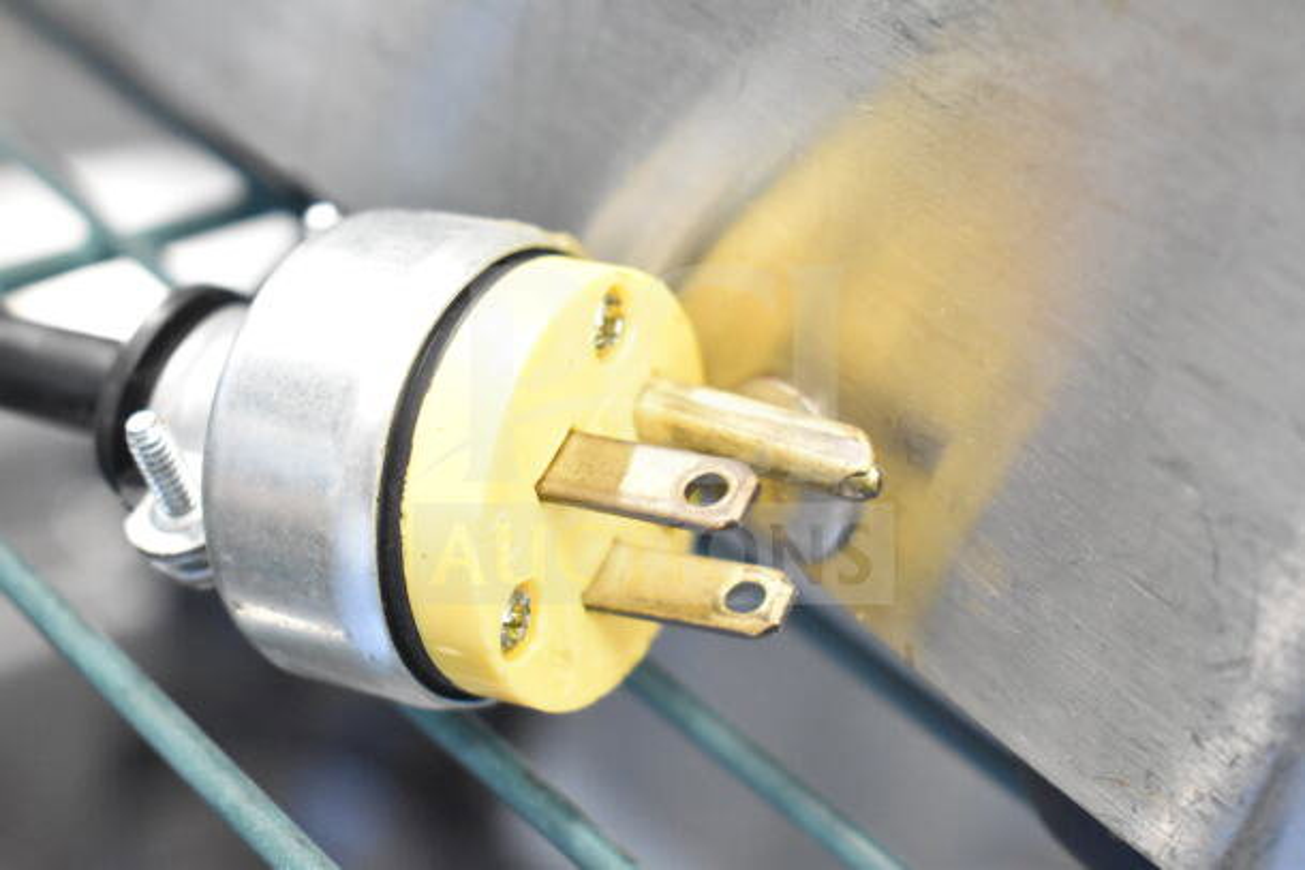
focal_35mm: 57
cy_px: 435
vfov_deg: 23.8
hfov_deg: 35.0
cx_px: 652
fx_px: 2067
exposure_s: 1/60
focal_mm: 38
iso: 5600
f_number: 4.8
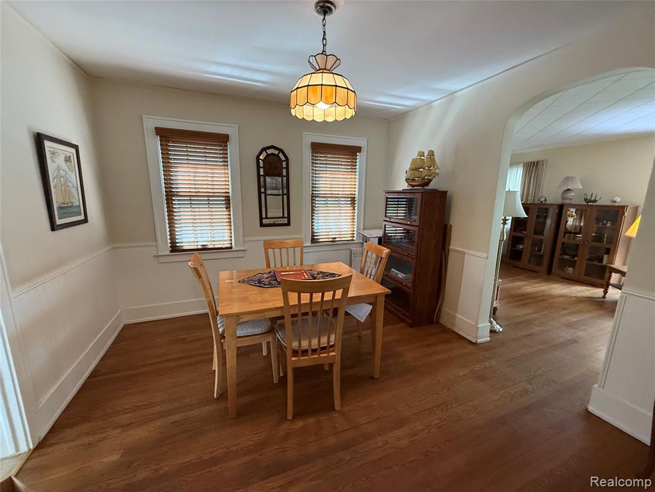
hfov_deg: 102.1
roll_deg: -2.7
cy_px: 246
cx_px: 328
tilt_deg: -8.7
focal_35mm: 14
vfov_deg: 85.7
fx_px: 265
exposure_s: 1/60
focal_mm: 2.22
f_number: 2.2
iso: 400
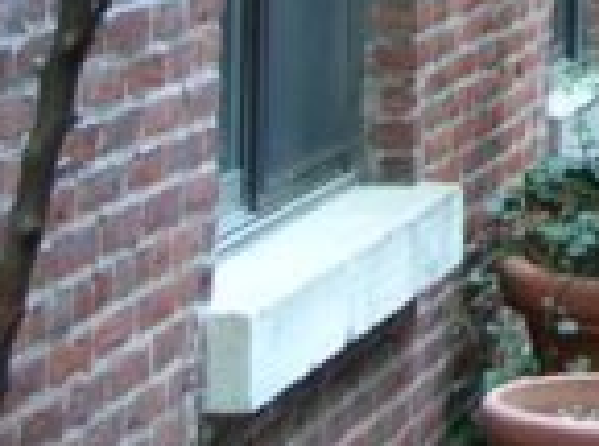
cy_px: -345
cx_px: 1120
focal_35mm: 234
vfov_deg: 6.2
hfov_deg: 8.1
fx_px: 4039
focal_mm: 7.8
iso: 50
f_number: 2.9
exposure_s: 1/9.5
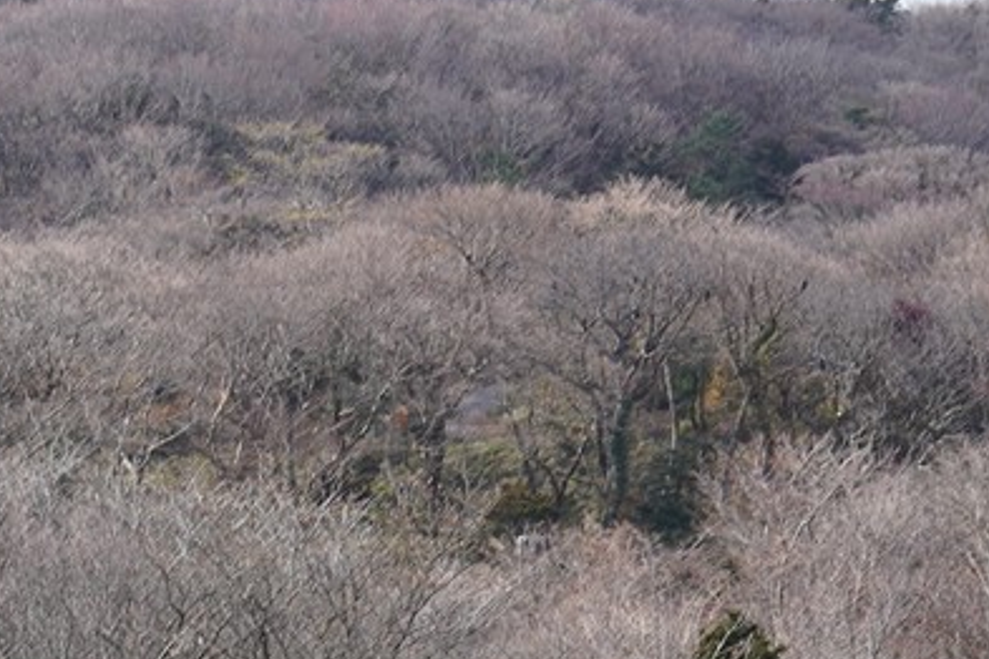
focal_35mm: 178
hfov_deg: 11.3
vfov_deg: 7.4
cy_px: 1358
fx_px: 4890
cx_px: -176
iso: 100
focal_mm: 35
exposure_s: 1/100
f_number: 8
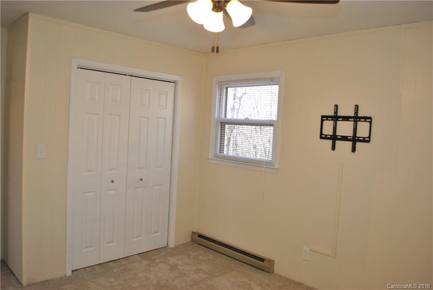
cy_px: 145
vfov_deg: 48.0
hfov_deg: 67.4
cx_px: 216
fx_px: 325
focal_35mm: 27
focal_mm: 18
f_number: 4
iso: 200
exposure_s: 1/60
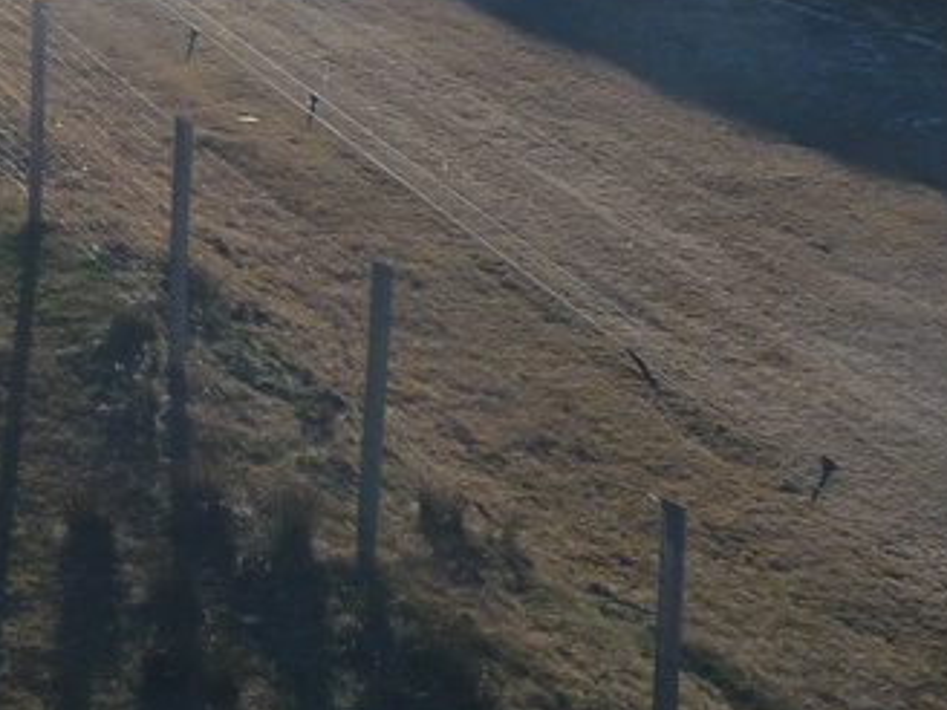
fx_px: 2216
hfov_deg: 21.0
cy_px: -124
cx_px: -413
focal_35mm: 81
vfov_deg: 17.4
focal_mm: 4.7
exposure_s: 1/250
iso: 100
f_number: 8
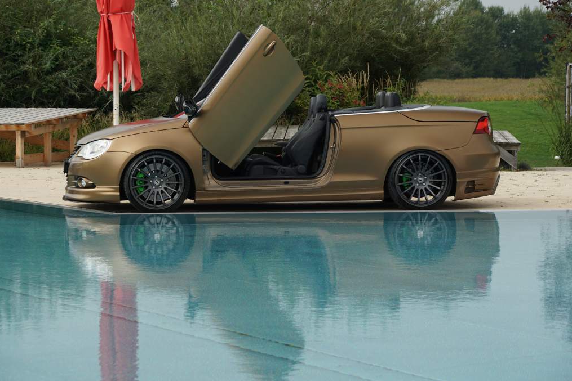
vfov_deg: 12.1
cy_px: 190
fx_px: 1804
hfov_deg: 18.0
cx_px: 285
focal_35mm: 114
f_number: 5.6
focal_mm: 75
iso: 100
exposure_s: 1/160
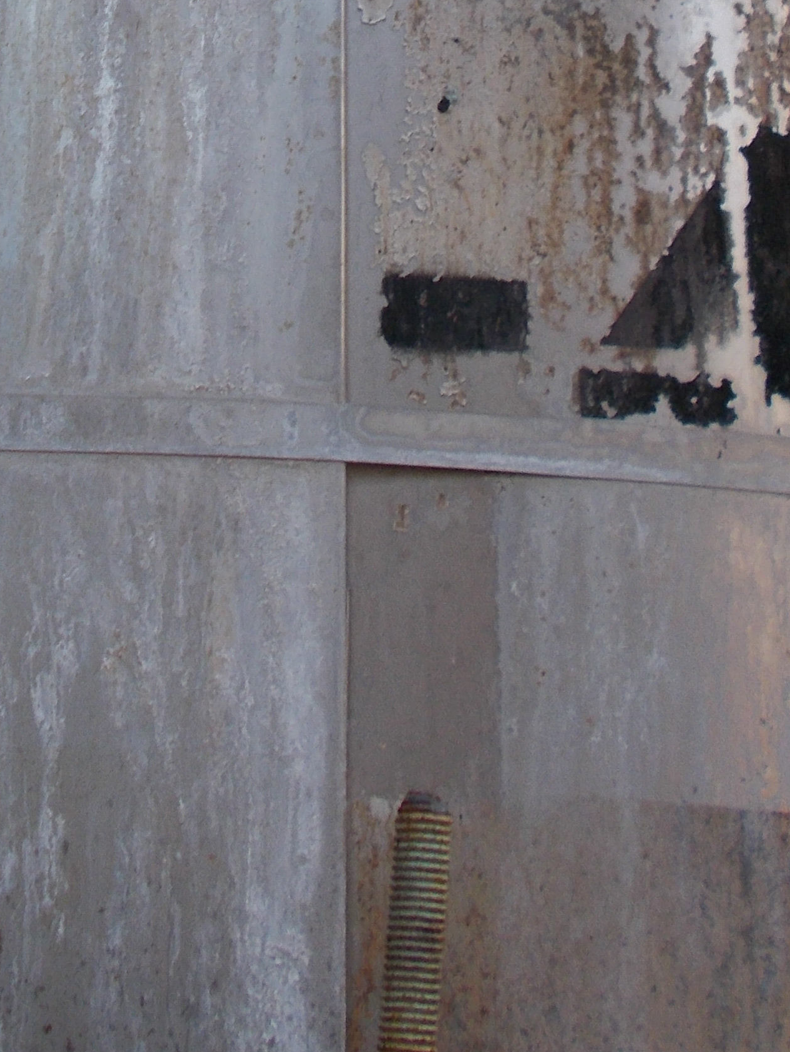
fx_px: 2160
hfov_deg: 20.6
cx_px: 241
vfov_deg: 24.8
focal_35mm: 71
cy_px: -206
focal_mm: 4.6
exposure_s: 1/60
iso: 80
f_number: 3.2
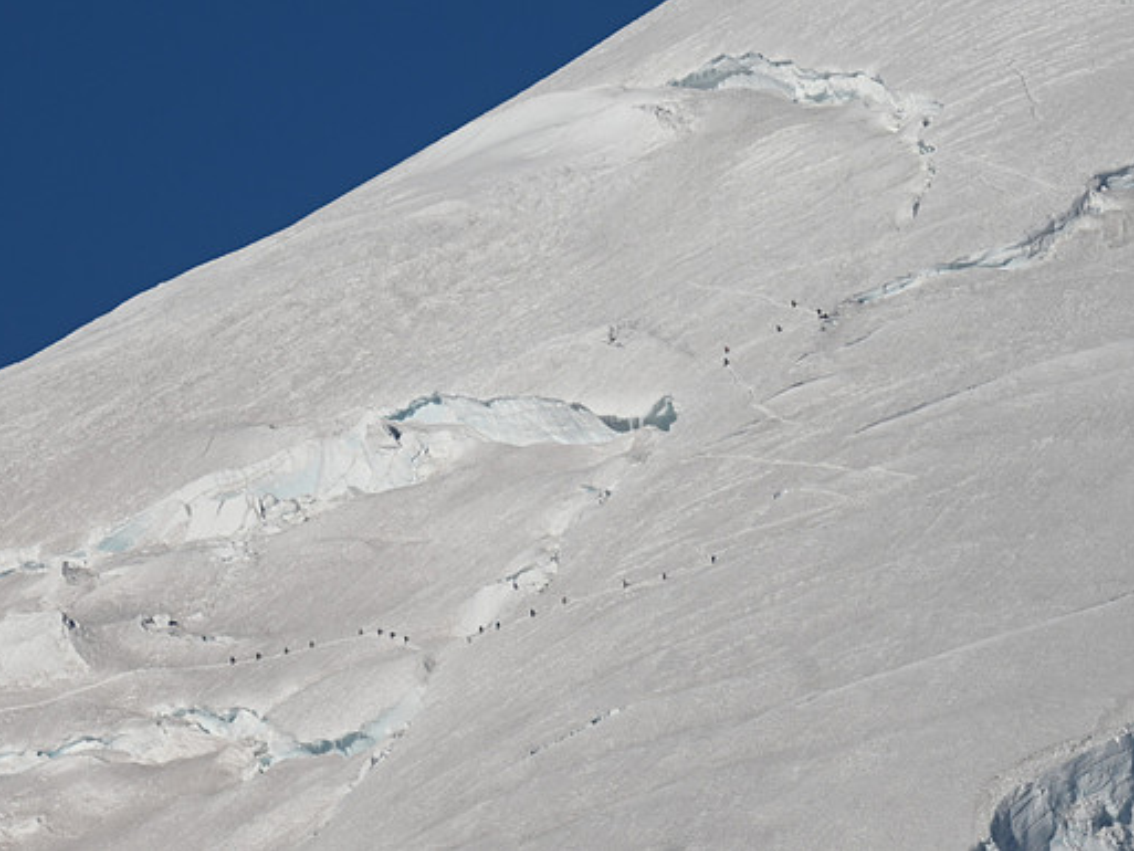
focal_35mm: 870
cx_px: 592
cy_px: 426
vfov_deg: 1.7
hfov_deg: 2.3
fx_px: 28507
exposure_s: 1/1600
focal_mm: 800
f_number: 6.3
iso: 100
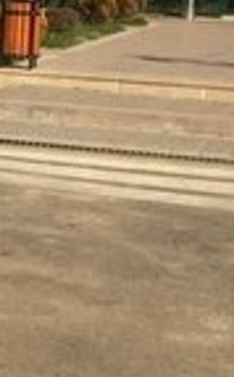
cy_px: 62
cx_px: -555
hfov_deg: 7.6
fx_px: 1453
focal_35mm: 142
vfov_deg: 14.6
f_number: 2.2
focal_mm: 4.15
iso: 32
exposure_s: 1/2198
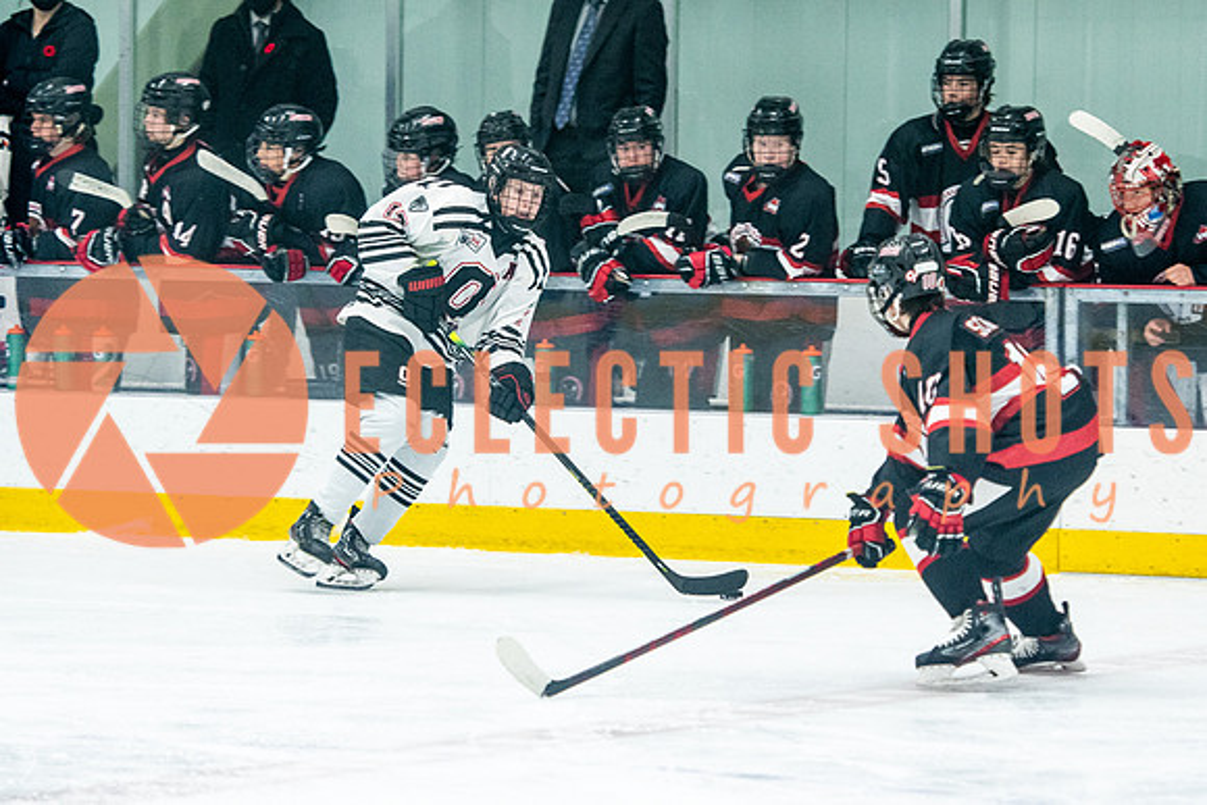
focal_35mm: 240
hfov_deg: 8.6
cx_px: 489
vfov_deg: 5.7
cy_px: 297
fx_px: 8044
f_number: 2.8
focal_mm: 120
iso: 1000
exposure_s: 1/400
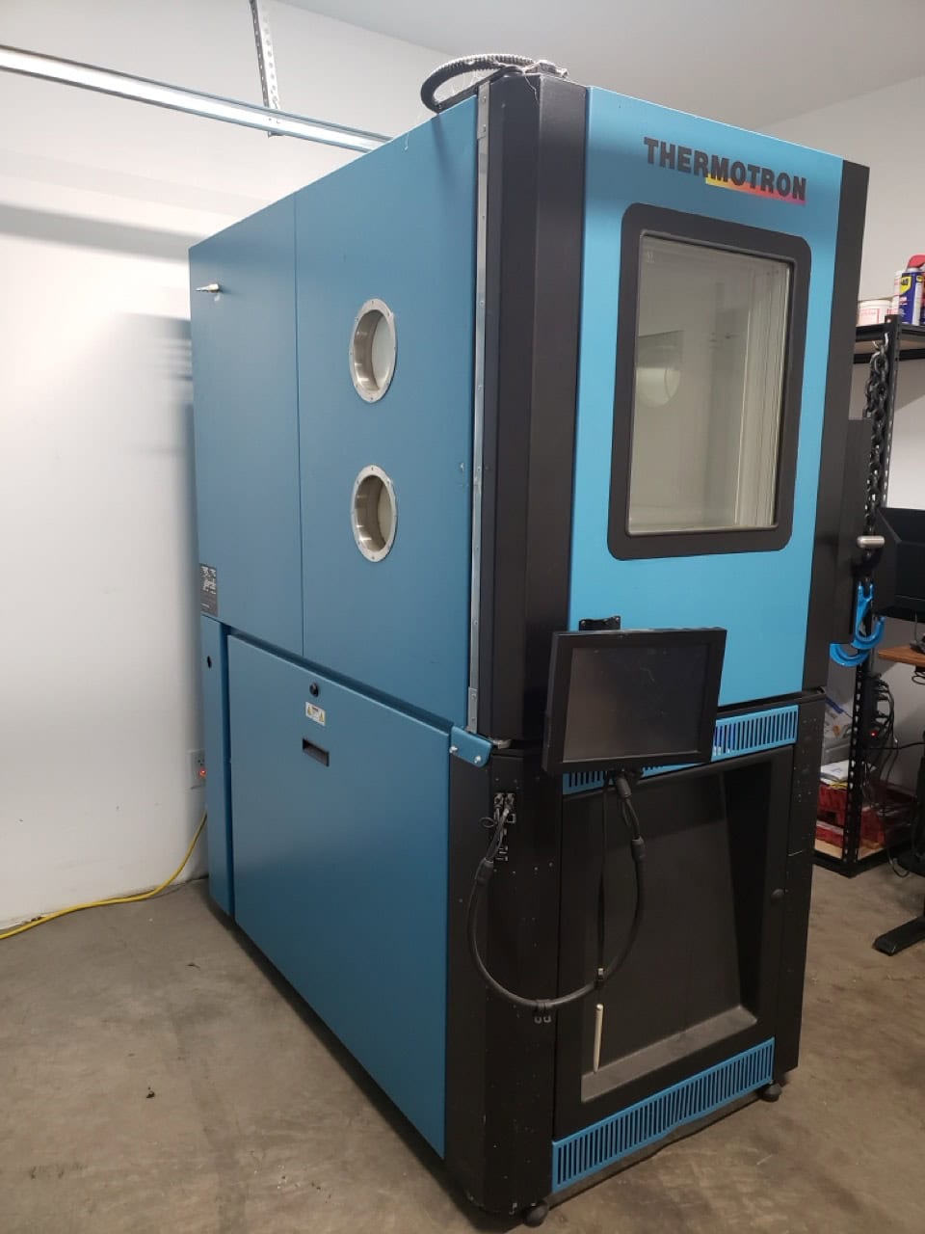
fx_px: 926
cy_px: 617
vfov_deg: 67.3
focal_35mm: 26
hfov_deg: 53.1
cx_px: 462
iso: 250
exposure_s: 1/60
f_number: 1.5
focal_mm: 4.3
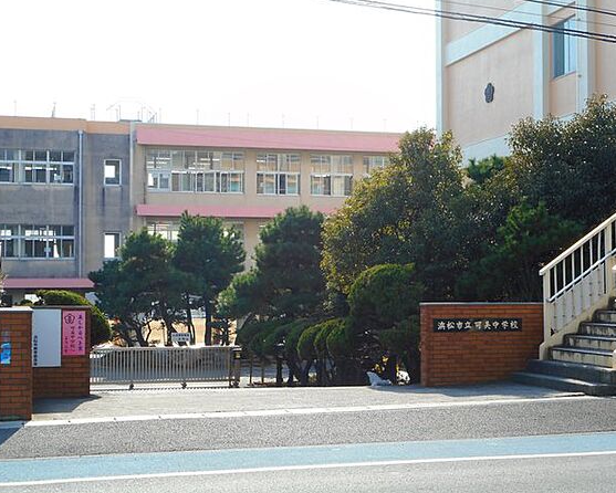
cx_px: 305
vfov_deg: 24.6
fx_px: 1131
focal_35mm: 62
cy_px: 245
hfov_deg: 30.5
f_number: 5.1
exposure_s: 1/200
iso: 80
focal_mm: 10.5
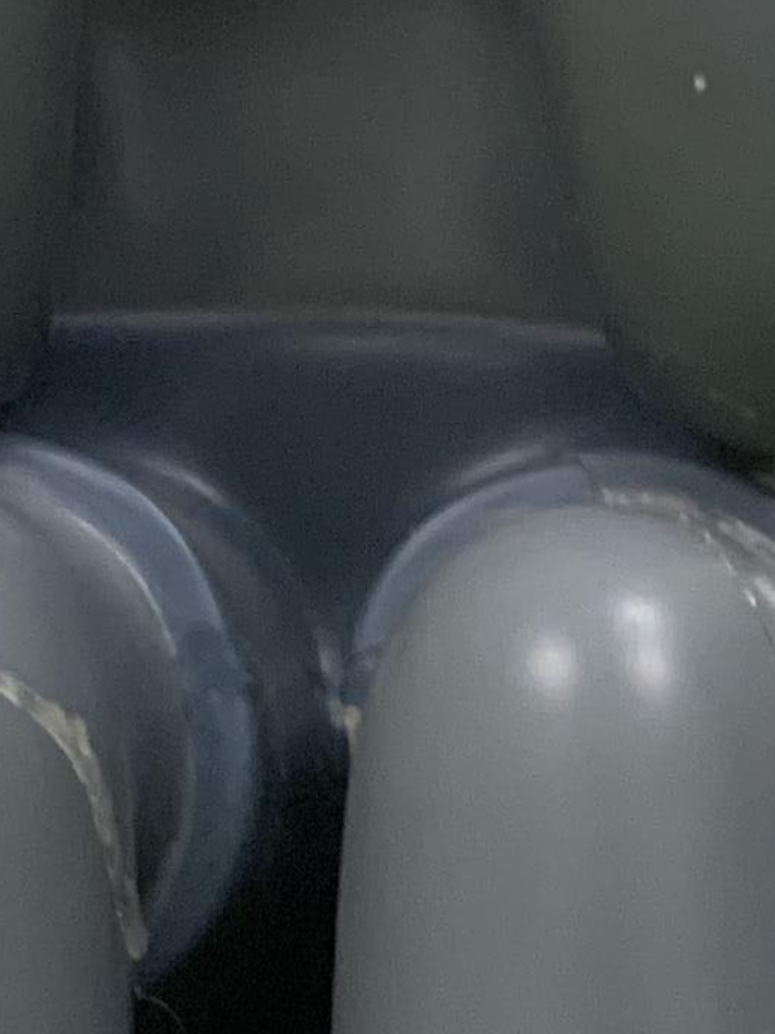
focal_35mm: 152
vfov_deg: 11.8
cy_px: 2005
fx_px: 4540
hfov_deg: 8.9
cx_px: 1769
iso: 100
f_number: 1.8
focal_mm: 4.25
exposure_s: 1/76
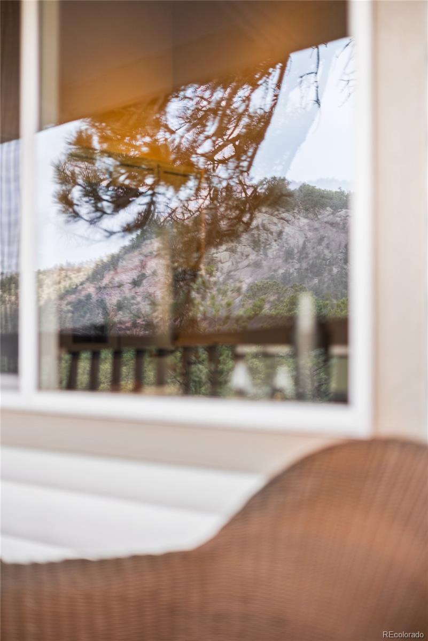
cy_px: 320
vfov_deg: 39.6
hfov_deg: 27.0
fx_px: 891
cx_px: 214
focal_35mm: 50
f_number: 1.8
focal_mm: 50
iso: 200
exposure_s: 1/320
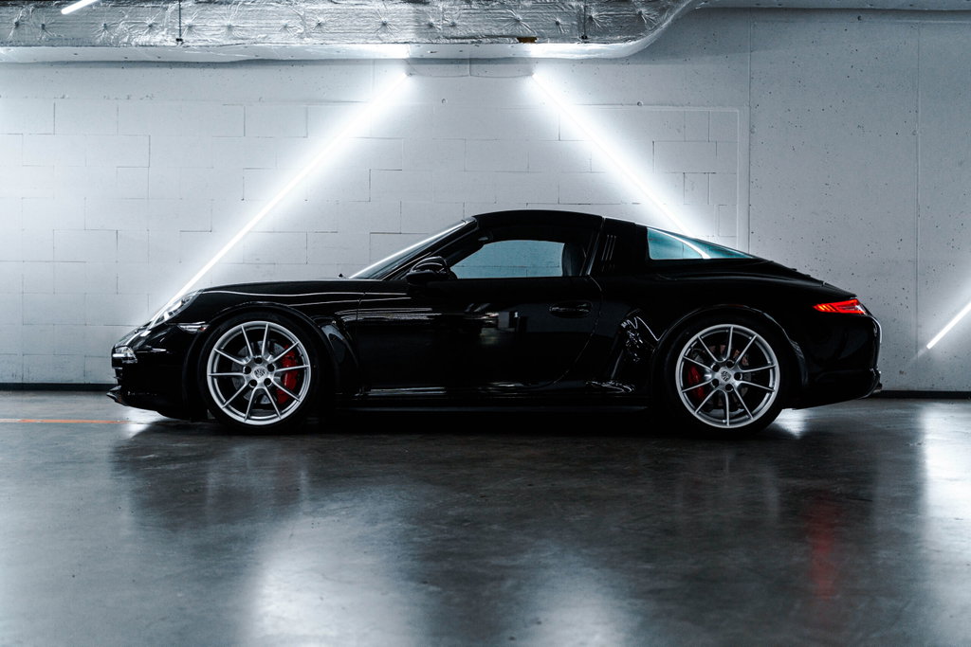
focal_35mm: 39
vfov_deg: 34.2
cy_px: 324
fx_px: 1052
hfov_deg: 49.5
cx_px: 486
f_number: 2.8
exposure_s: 1/100
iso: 800
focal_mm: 39
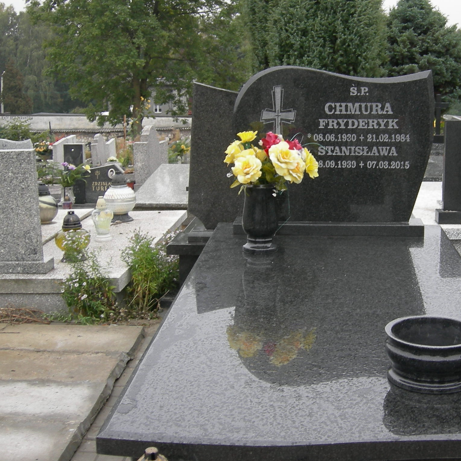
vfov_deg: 31.6
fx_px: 814
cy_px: 189
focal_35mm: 54
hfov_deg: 31.3
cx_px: 323
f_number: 3
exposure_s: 1/69.5
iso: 64
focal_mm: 7.5
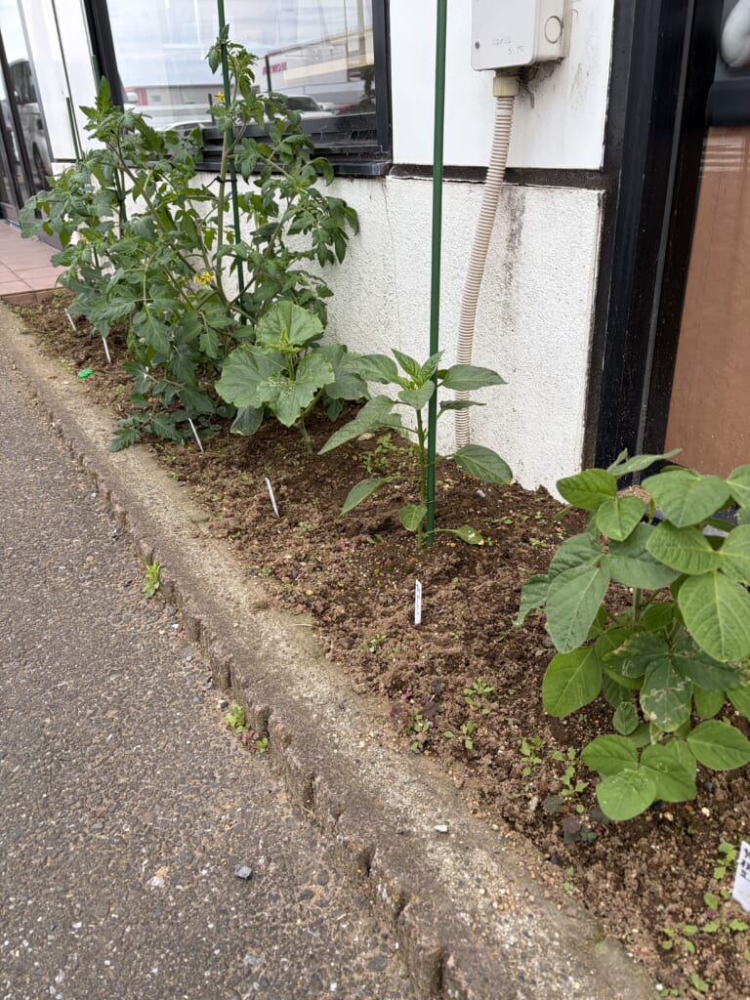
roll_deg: +3.3
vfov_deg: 67.3
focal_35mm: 26
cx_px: 375
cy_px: 500
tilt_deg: -25.4
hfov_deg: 53.1
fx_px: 751
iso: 50
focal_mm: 5.96
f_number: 1.6
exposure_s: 1/907
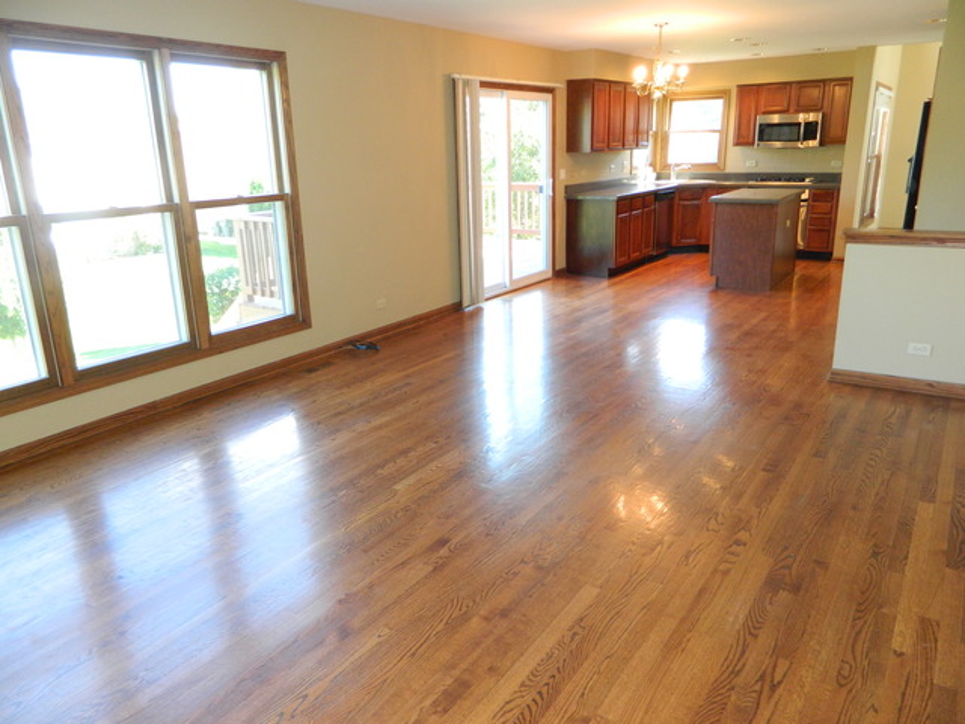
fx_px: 697
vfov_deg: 54.9
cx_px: 482
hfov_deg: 69.4
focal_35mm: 25
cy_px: 362
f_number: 3.1
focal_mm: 4.5
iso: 250
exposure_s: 1/30
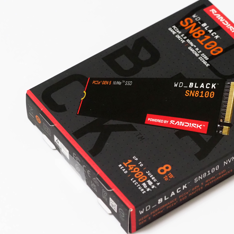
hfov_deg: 10.7
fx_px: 1247
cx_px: 165
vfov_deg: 10.7
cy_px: 119
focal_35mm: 163
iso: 6400
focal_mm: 60
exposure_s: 1/125
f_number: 5
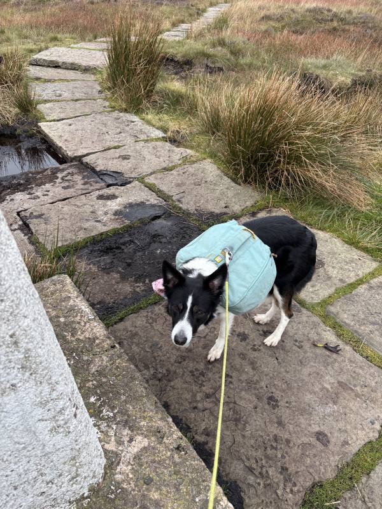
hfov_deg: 53.1
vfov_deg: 67.3
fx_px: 383
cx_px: 191
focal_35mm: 26
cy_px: 254
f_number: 1.6
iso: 50
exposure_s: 1/675
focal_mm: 5.96
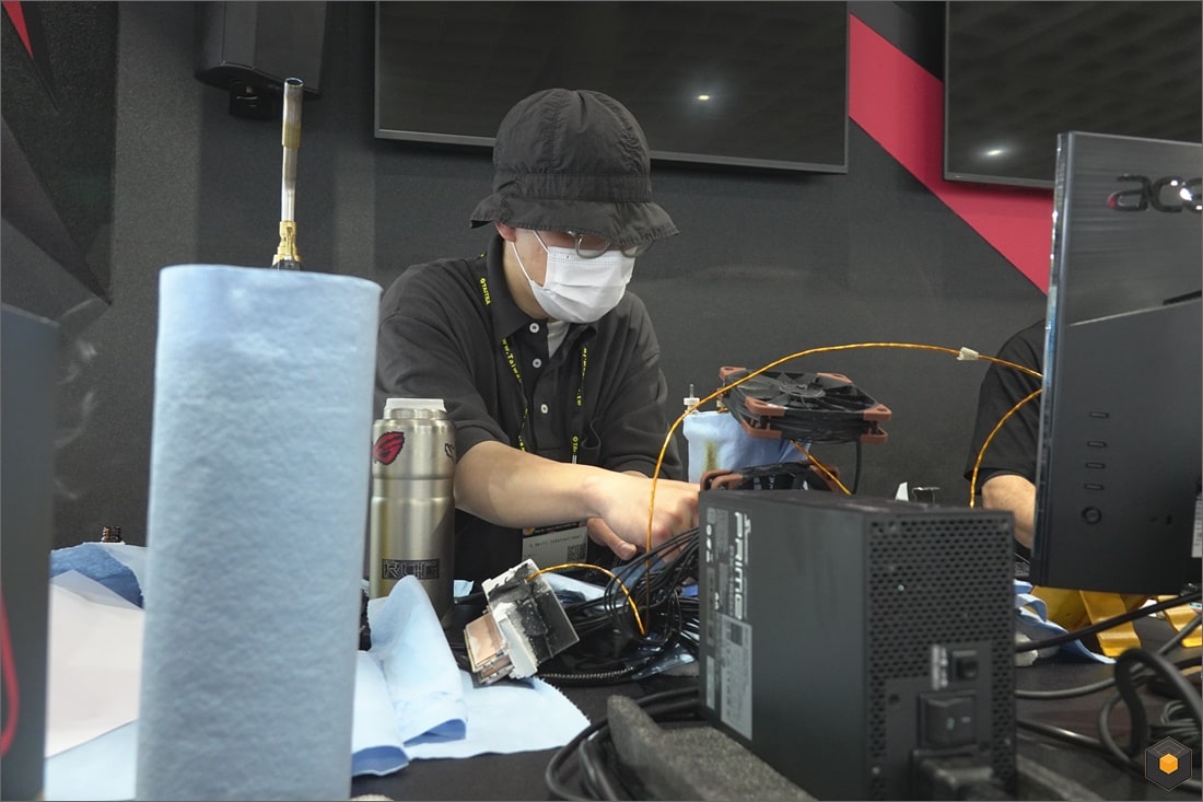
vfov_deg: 44.9
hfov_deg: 63.7
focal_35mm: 29
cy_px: 401
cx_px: 602
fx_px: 969
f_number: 2.8
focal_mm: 10.59
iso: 640
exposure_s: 1/60
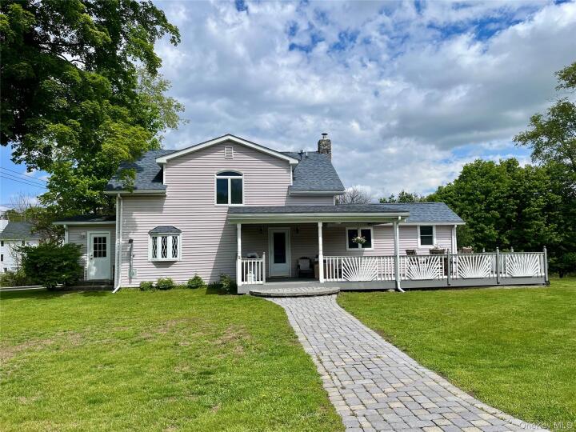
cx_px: 288
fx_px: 433
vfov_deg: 53.1
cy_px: 216
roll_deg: +1.8
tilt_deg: +5.7
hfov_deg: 67.3
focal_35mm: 26
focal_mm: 5.1
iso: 50
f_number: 1.6
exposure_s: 1/6494
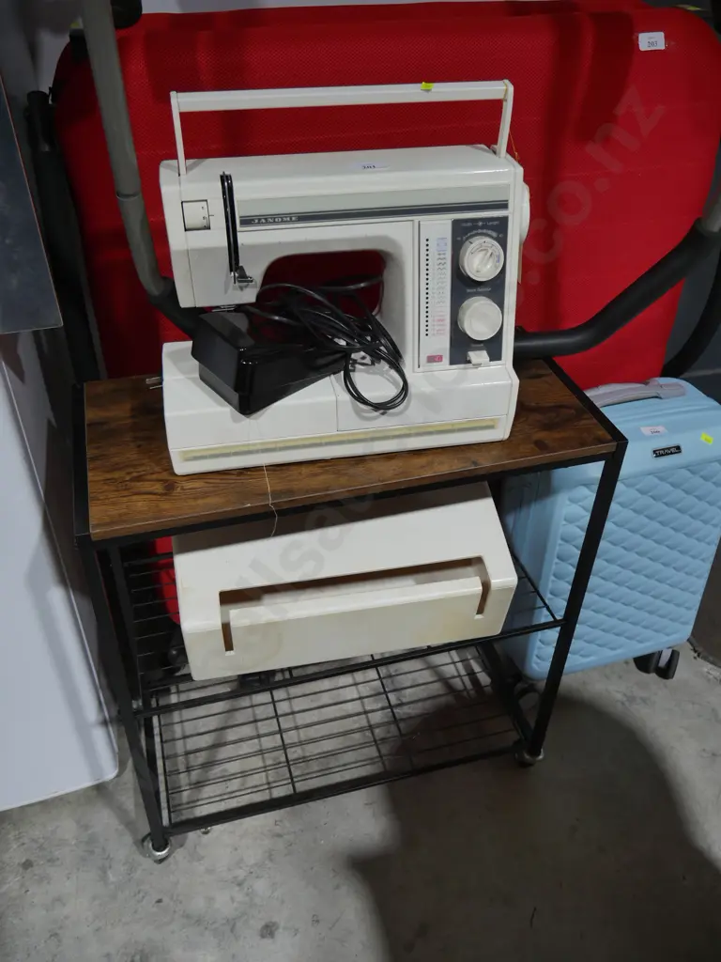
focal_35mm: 28
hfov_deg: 49.7
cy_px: 481
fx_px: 778
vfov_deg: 63.4
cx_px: 360
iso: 200
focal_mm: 14
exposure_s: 1/80
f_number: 3.5
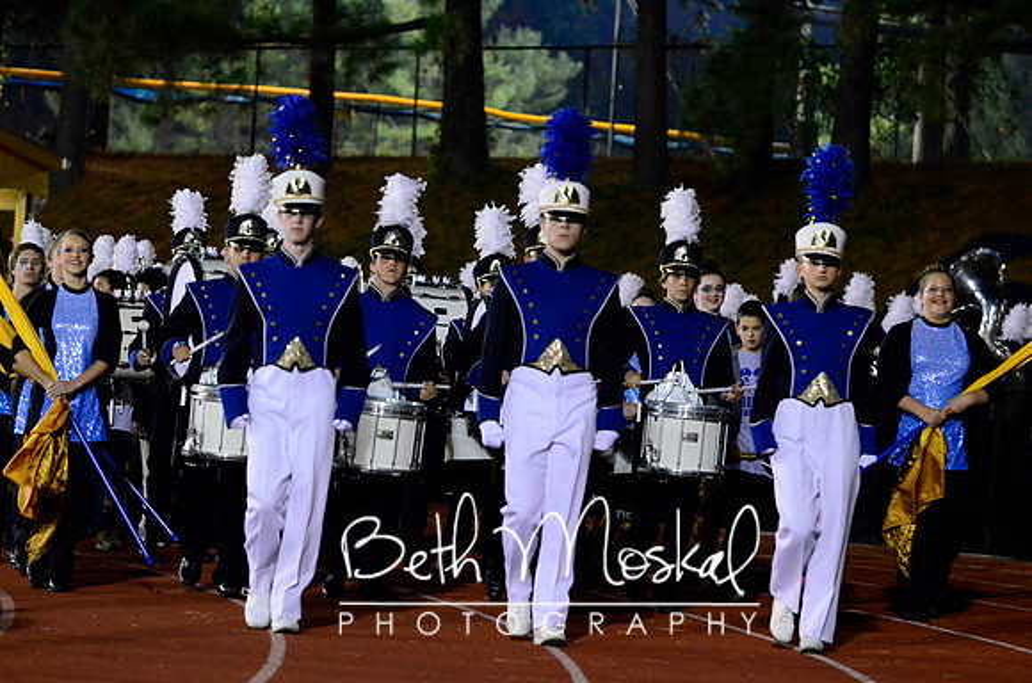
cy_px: 342
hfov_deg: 17.1
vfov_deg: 11.4
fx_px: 3432
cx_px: 516
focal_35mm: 120
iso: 6400
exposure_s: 1/100
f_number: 2.8
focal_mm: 80
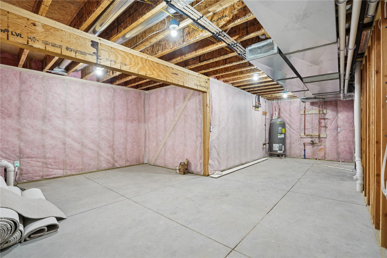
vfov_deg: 73.7
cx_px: 194
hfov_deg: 96.7
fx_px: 172
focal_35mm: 16
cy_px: 129
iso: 800
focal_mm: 16
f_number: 9
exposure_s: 1/5
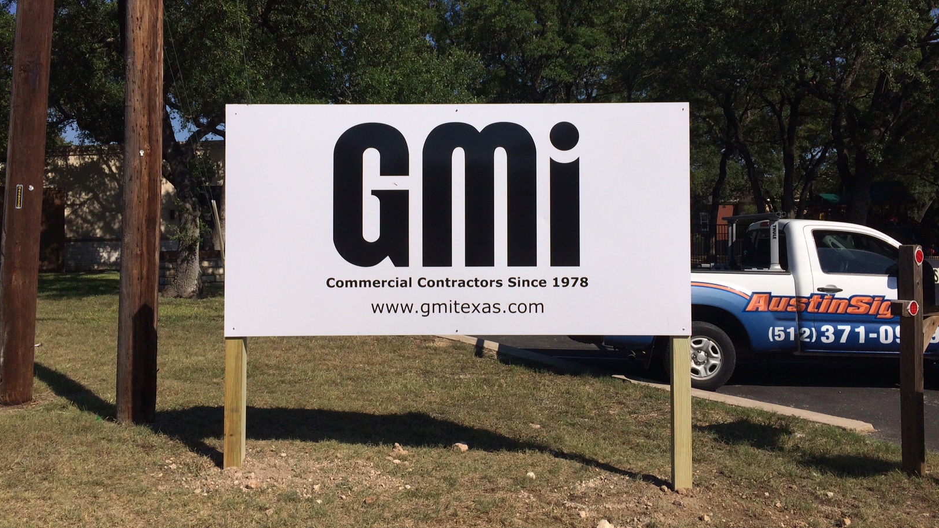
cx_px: 464
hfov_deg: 61.0
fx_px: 797
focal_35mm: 32
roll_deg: +2.0
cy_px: 212
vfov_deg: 36.5
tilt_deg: -0.5
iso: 32
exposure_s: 1/5882
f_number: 2.2
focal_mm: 4.15
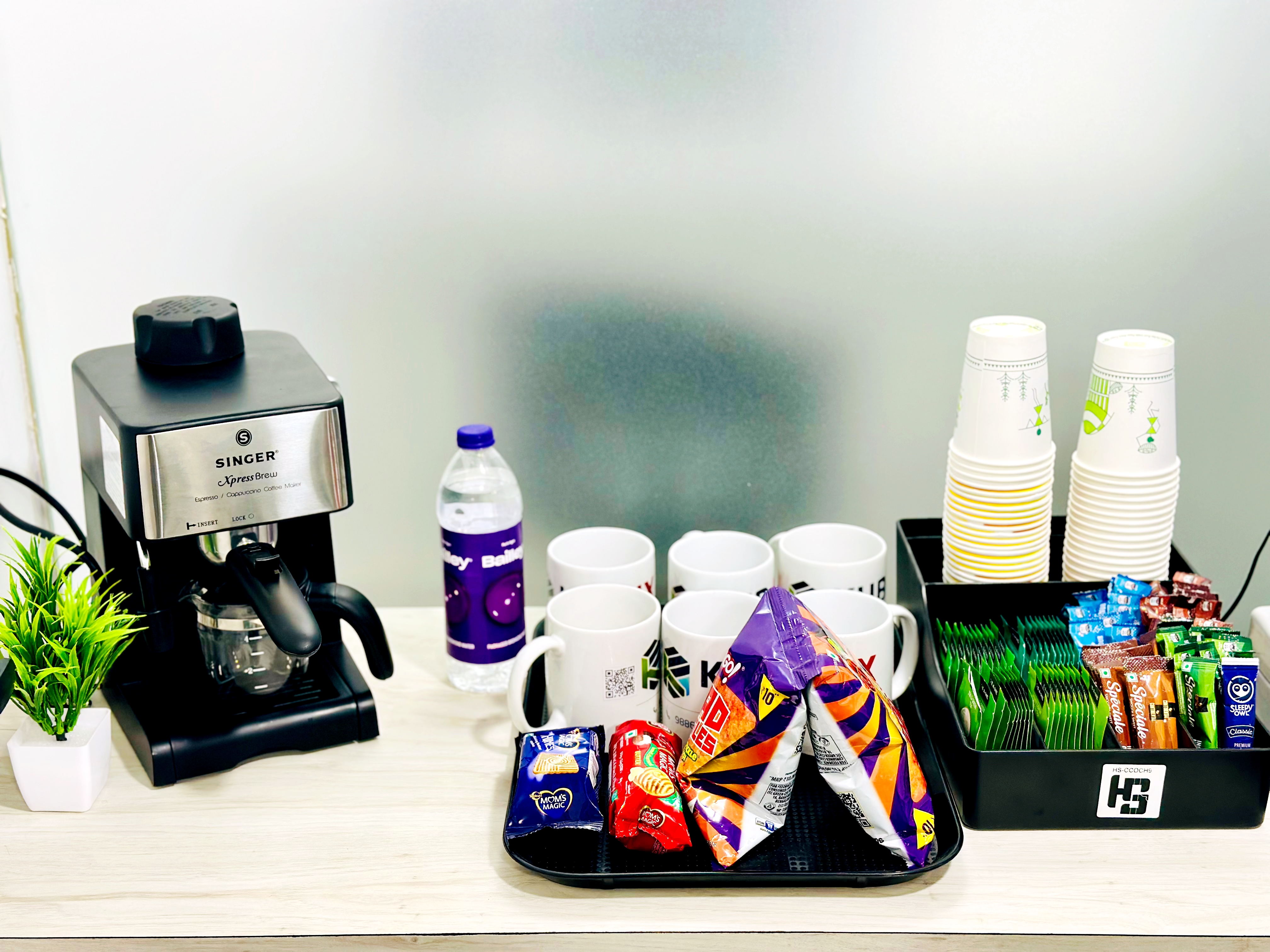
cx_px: 635
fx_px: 1761
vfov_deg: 30.3
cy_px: 476
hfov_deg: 39.7
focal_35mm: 48
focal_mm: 6.86
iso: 100
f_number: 1.78
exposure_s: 1/50
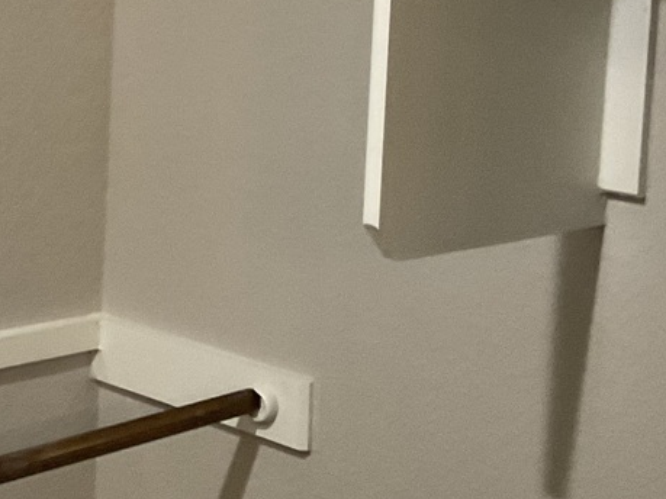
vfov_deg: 16.0
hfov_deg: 20.3
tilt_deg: -6.0
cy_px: 44
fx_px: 1750
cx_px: -106
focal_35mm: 91
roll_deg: -1.8
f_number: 1.8
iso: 160
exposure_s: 1/60
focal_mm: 3
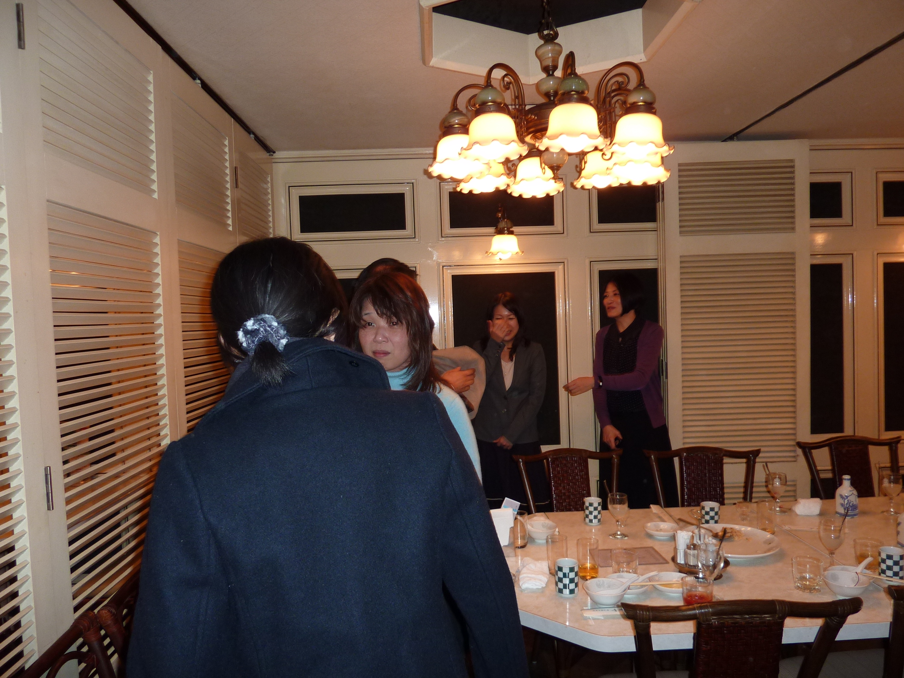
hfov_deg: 69.4
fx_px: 653
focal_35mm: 25
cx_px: 452
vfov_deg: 54.9
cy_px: 339
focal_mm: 4.1
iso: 125
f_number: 3.3
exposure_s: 1/30
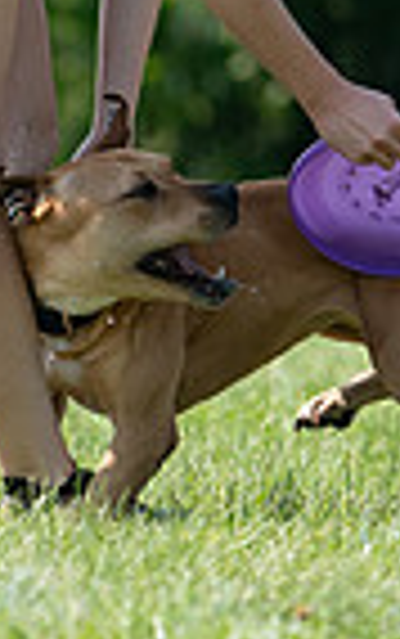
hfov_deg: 1.1
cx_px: 90
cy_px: -164
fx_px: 21271
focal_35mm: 1222
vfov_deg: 1.7
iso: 1600
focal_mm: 293
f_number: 5.6
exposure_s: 1/4000
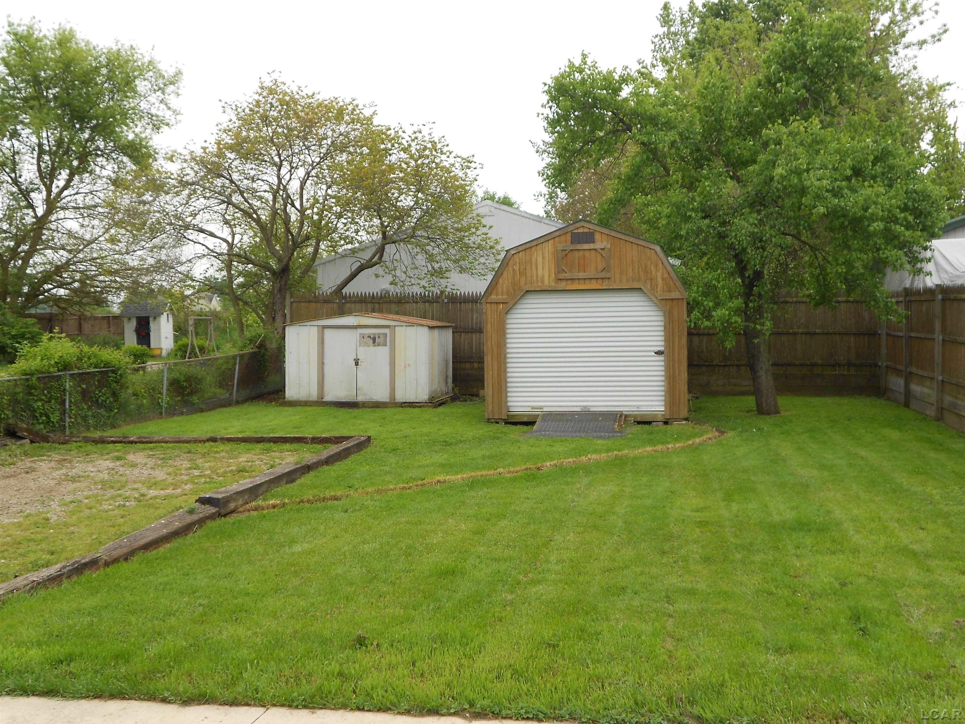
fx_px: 1031
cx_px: 482
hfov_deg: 50.1
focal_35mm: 37
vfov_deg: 38.7
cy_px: 362
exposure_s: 1/400
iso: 80
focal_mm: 6.7
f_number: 3.9
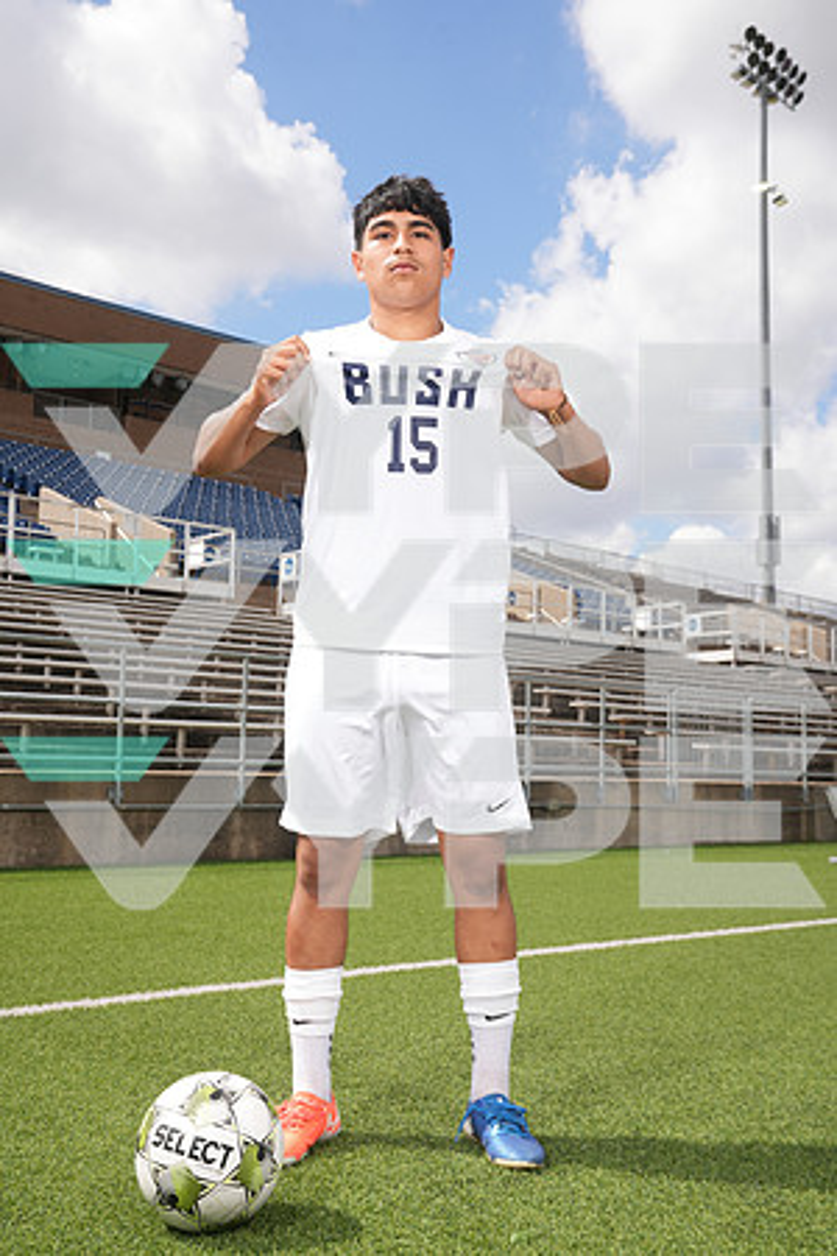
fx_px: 1290
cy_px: 628
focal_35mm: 37
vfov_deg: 51.9
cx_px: 418
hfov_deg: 35.9
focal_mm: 37
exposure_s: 1/200
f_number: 8
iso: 100
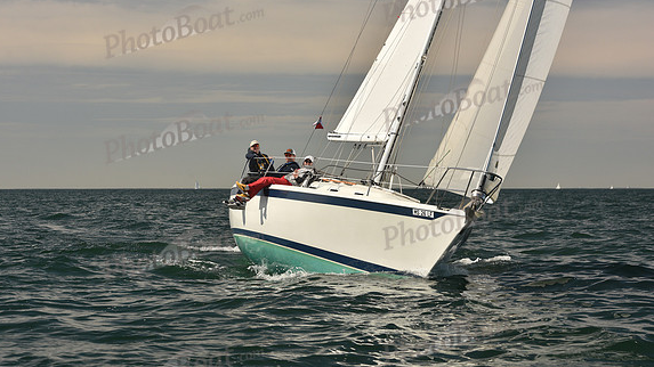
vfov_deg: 11.6
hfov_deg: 20.6
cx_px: 324
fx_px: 1803
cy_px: 177
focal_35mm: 104
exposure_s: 1/640
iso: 250
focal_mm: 98
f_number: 7.1
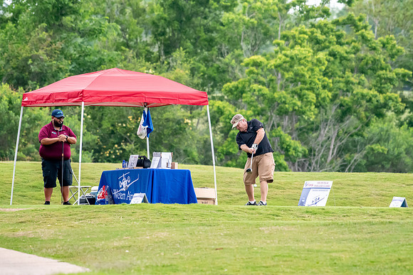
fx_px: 6713
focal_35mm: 585
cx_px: 206
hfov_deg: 3.5
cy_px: 138
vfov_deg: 2.4
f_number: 5.6
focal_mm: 390
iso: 2500
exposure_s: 1/2000
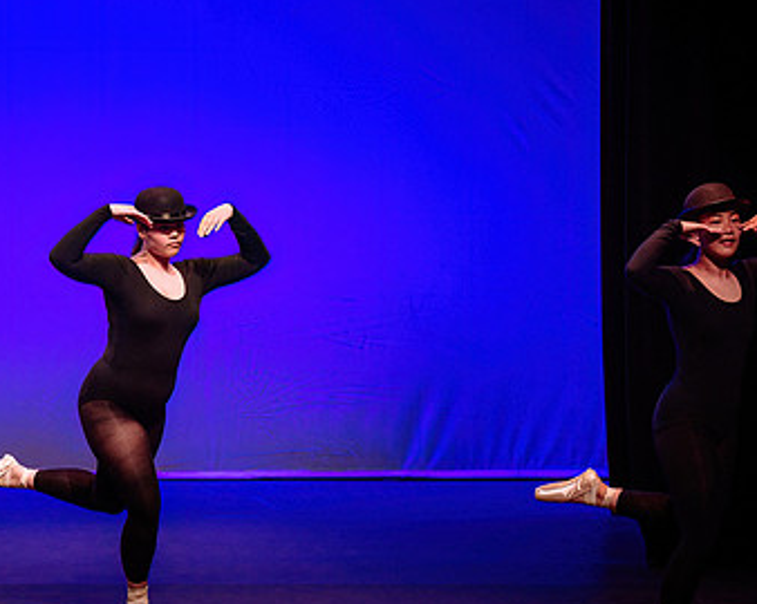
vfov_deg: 7.1
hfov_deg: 8.9
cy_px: 238
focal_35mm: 218
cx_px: 246
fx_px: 4881
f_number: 2.8
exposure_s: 1/320
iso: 1250
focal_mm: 105
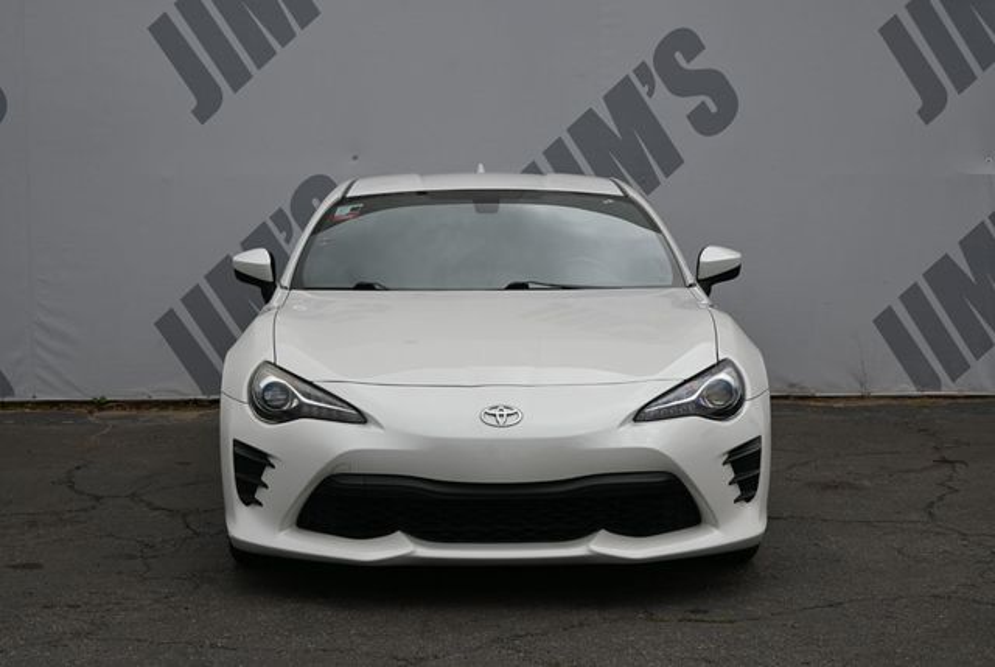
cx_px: 498
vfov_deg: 21.6
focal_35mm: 63
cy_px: 334
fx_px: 1744
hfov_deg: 31.8
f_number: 6.3
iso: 100
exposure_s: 1/320
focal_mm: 42
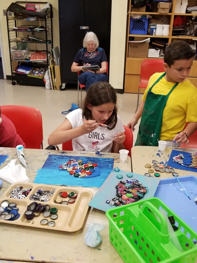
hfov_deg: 53.1
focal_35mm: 26
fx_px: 197
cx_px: 98
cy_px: 132
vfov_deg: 67.3
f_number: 1.7
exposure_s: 1/60
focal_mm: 4.25
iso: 250
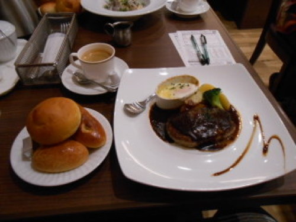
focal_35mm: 26
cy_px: 111
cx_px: 148
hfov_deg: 67.3
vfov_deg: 53.1
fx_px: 222
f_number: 3.5
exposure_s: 1/20
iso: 400
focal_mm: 4.6
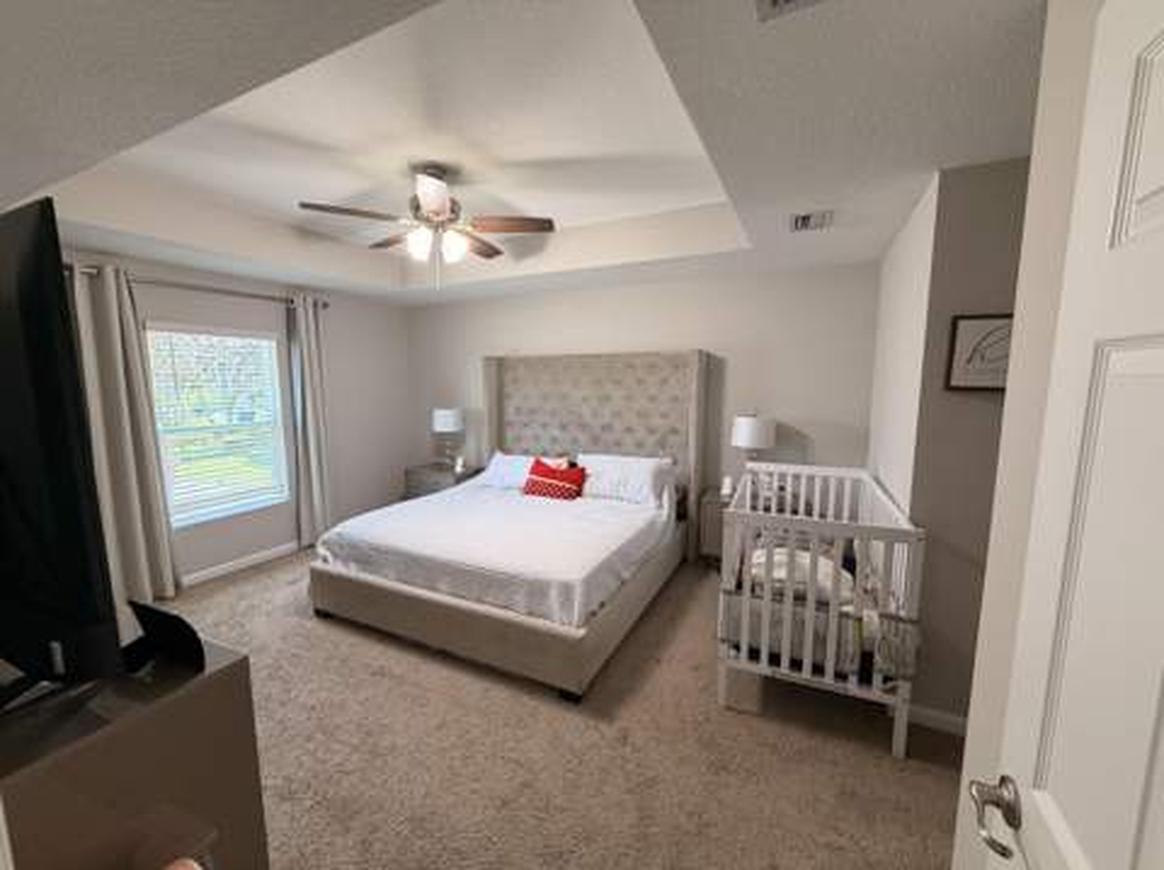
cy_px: 435
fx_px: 470
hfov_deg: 102.1
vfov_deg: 85.6
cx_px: 582
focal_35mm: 14
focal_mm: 2.22
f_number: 2.2
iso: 250
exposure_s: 1/120
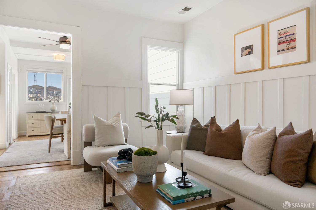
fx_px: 228
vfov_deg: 49.6
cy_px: 105
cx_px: 158
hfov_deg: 69.4
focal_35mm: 26
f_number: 5
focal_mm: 26
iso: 400
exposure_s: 1/100
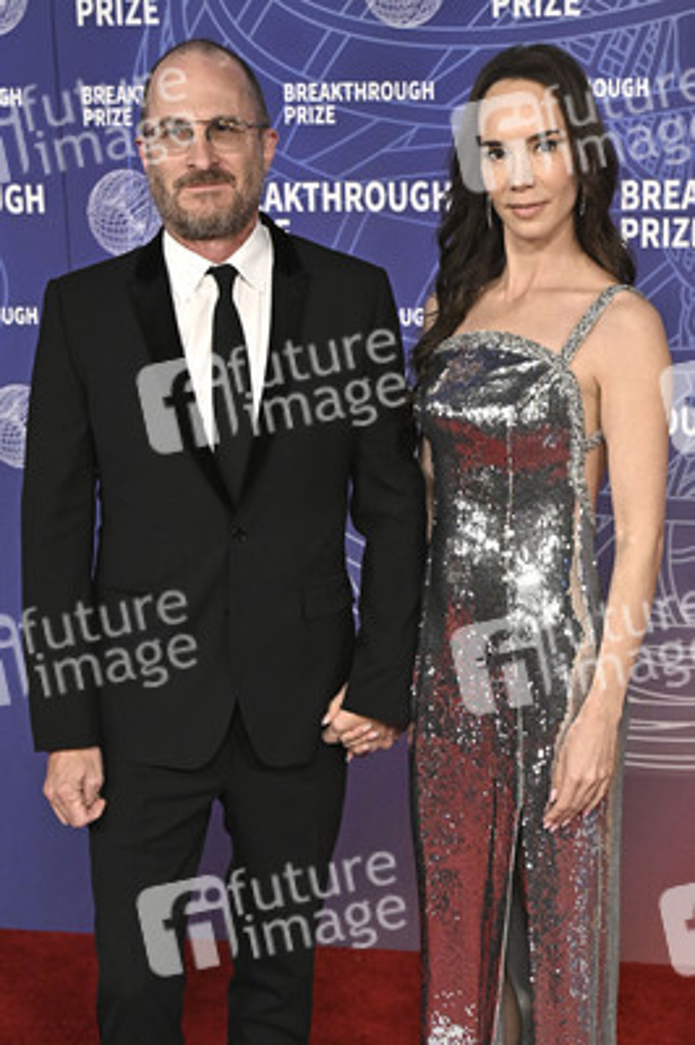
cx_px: 348
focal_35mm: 40
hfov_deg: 33.3
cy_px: 522
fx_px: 1160
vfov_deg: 48.5
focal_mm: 40
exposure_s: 1/320
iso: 2000
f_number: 4
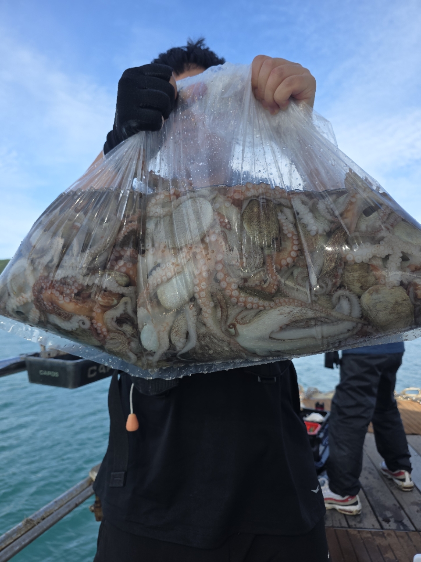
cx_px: 210
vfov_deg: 73.9
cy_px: 281
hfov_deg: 58.9
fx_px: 373
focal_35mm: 23
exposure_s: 1/359
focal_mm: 6.3
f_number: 1.7
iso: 12
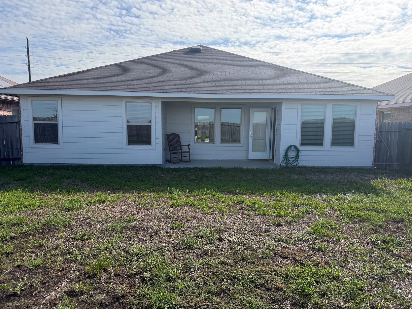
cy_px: 154
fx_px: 286
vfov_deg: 56.8
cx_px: 206
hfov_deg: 71.6
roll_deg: +0.1
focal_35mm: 24
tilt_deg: -5.1
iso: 100
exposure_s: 1/3953
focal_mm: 6.76
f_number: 1.78
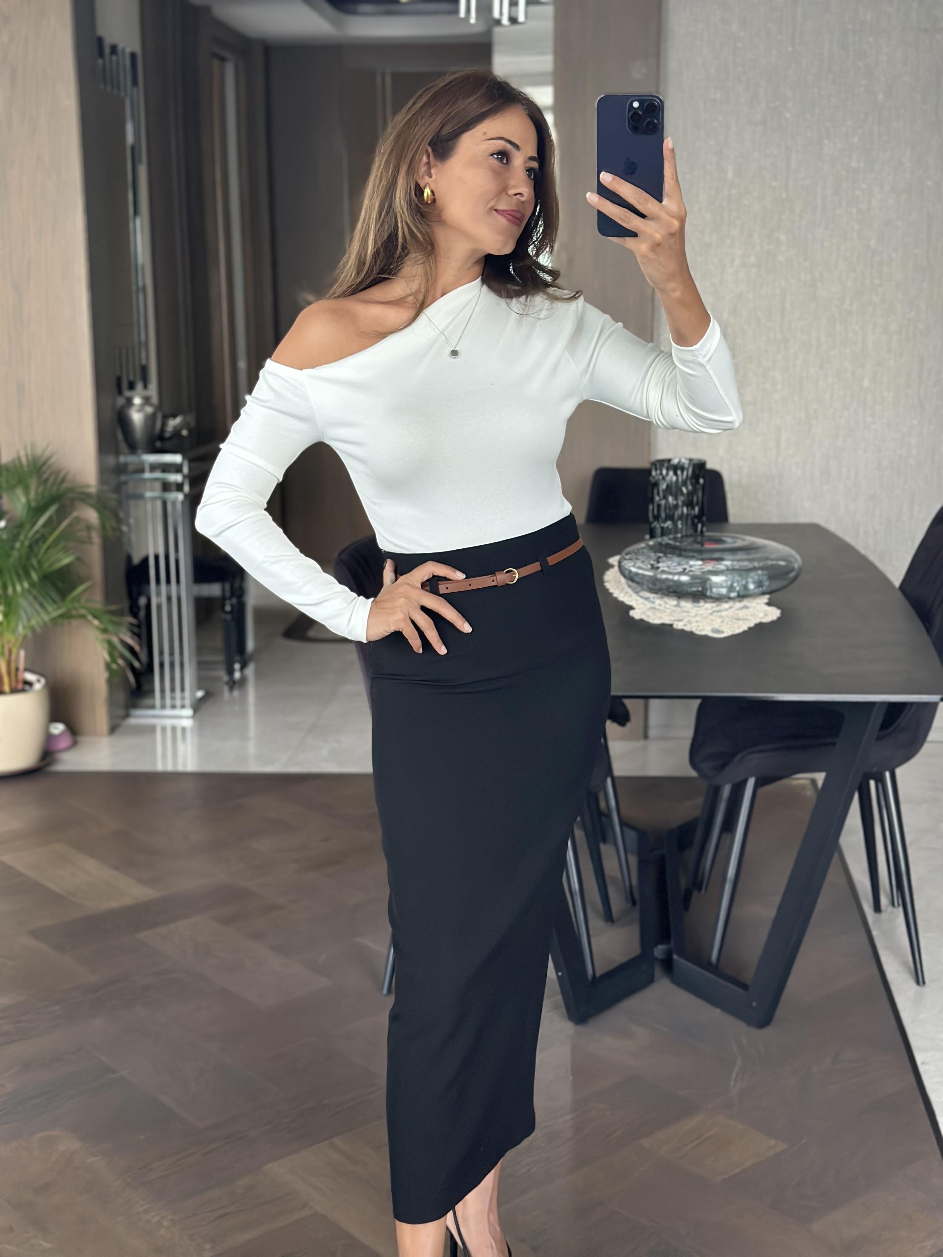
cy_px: 628
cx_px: 472
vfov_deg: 39.7
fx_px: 1743
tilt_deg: -19.6
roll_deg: +1.6
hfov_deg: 30.3
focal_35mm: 48
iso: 320
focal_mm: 6.86
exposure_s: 1/60
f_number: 1.78
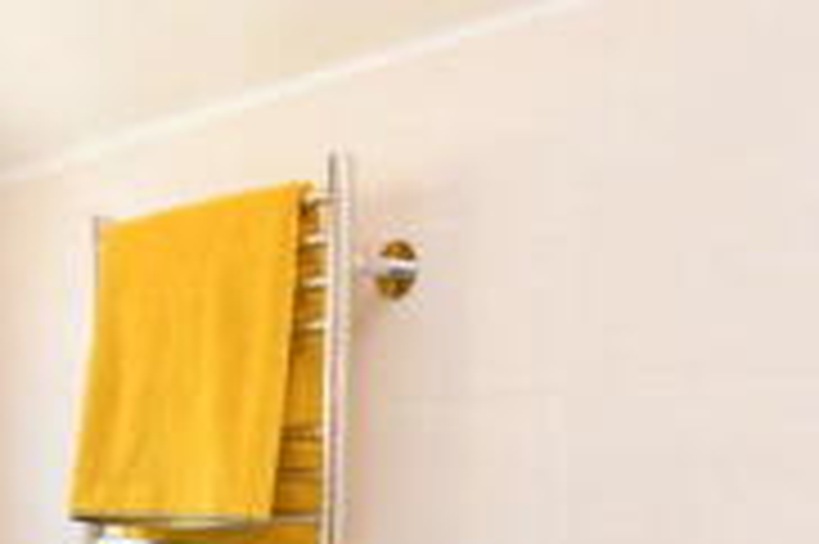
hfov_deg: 35.4
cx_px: 133
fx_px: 1227
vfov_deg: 23.6
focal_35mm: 54
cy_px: 587
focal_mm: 10
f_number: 5
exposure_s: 1/100
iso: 800
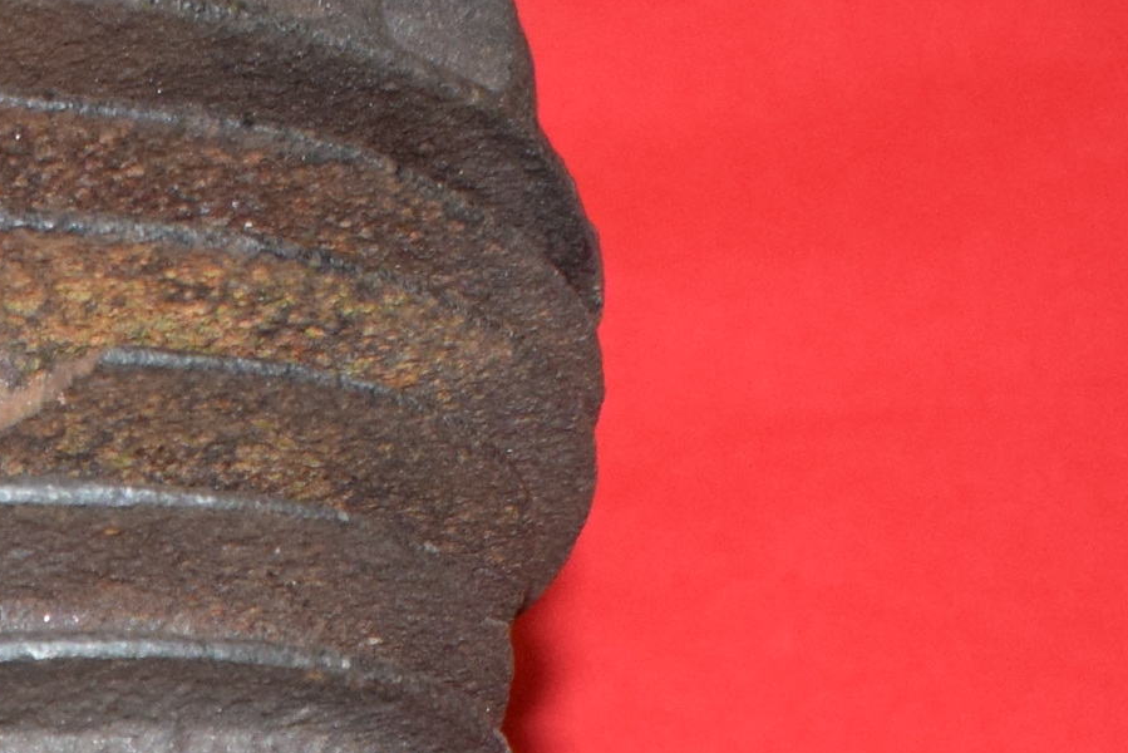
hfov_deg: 11.6
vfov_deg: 7.7
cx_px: -349
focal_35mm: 172
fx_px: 5406
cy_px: 1328
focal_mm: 23
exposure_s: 1/160
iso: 1250
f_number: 5
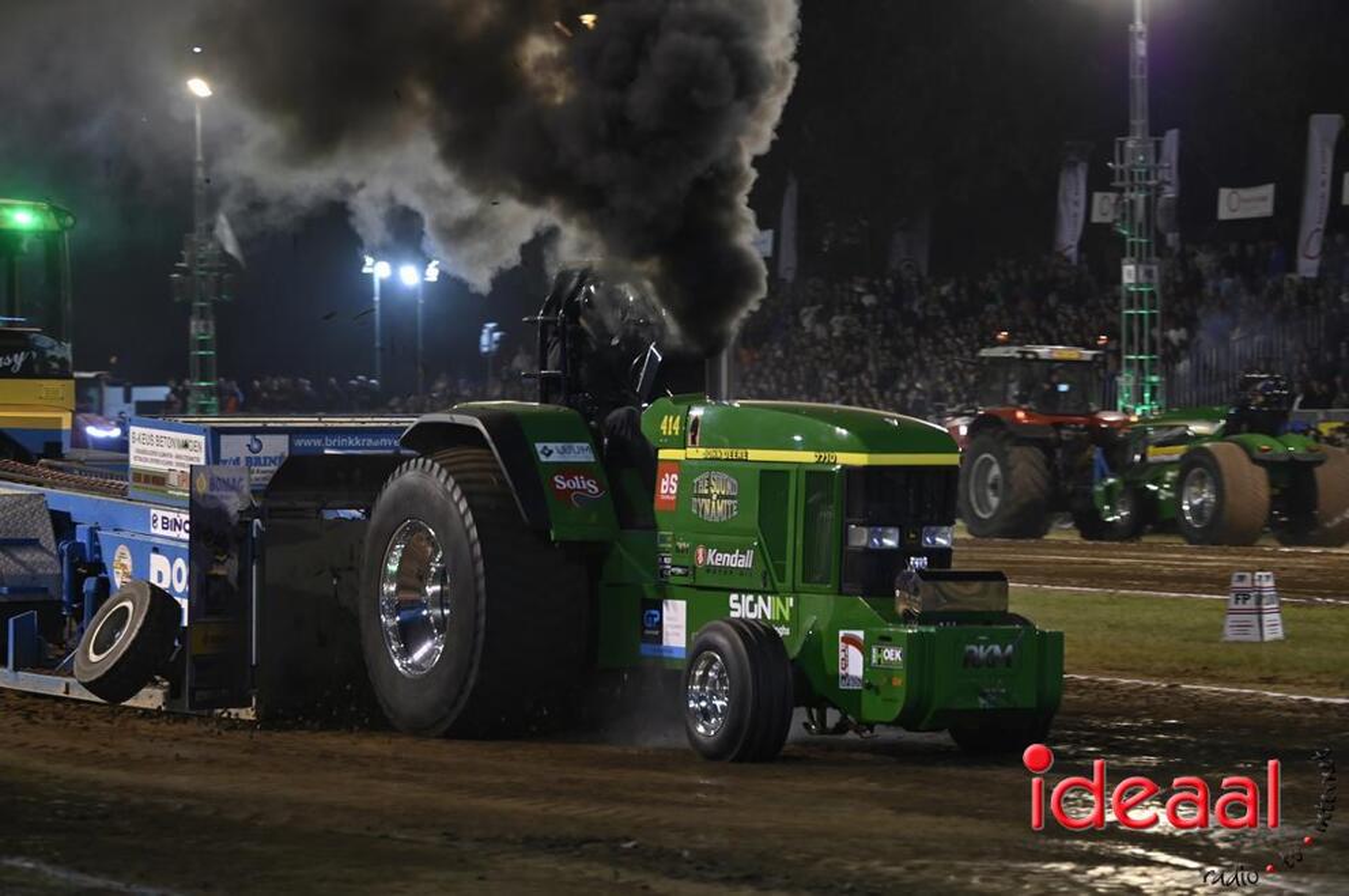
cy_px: 448
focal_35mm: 145
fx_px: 5427
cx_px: 674
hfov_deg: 14.2
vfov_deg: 9.4
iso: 1250
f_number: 4.8
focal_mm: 145
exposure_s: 1/60
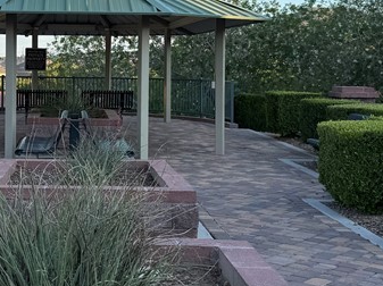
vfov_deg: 19.9
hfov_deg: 26.0
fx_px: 807
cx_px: 48
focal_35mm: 73
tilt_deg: -0.4
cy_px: 64
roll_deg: -0.5
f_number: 1.78
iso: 80
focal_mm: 6.76
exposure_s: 1/1437
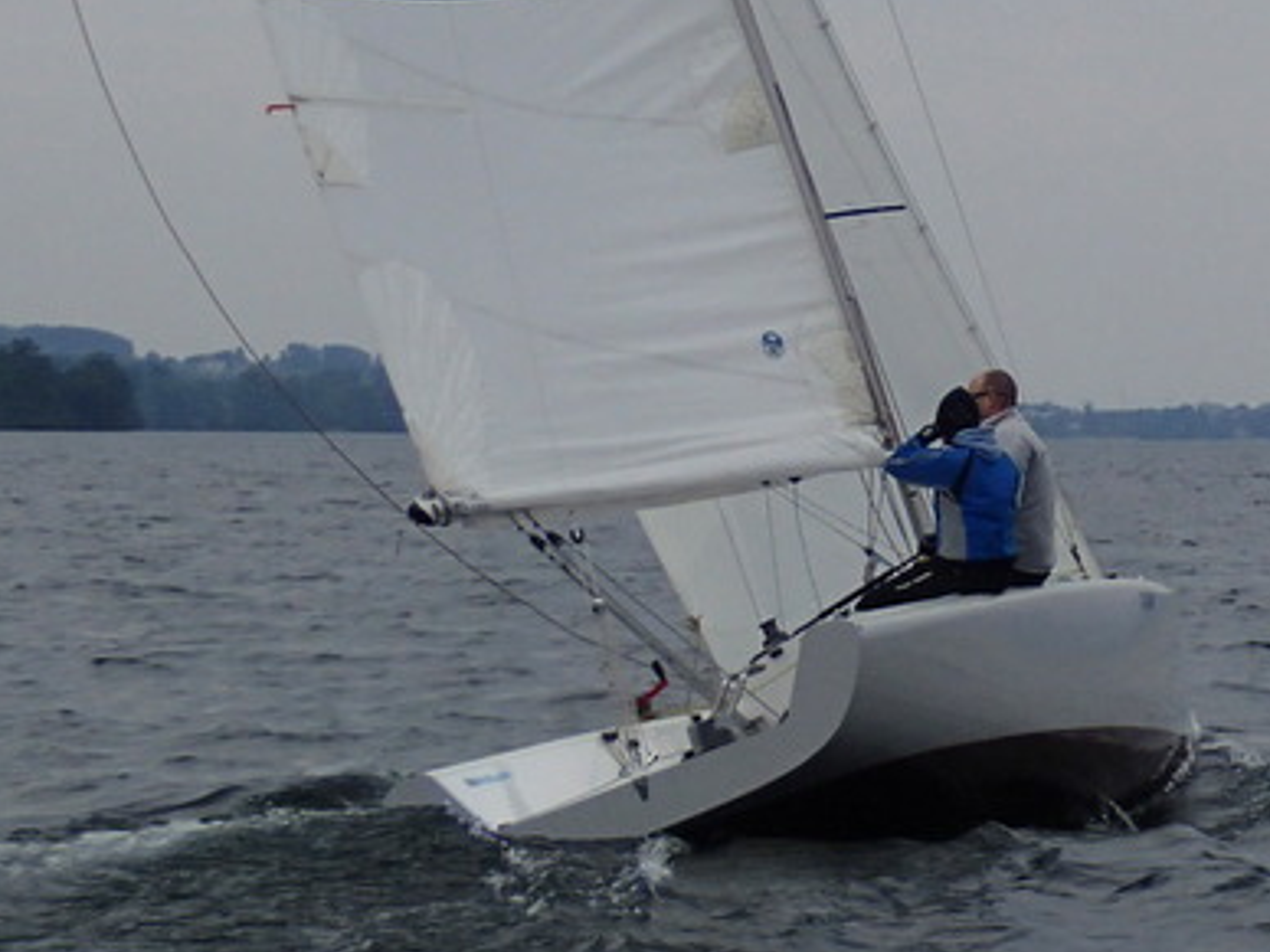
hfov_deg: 12.0
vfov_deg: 9.1
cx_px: 1558
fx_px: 5907
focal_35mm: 161
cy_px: -275
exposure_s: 1/125
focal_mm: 11.01
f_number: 14
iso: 100
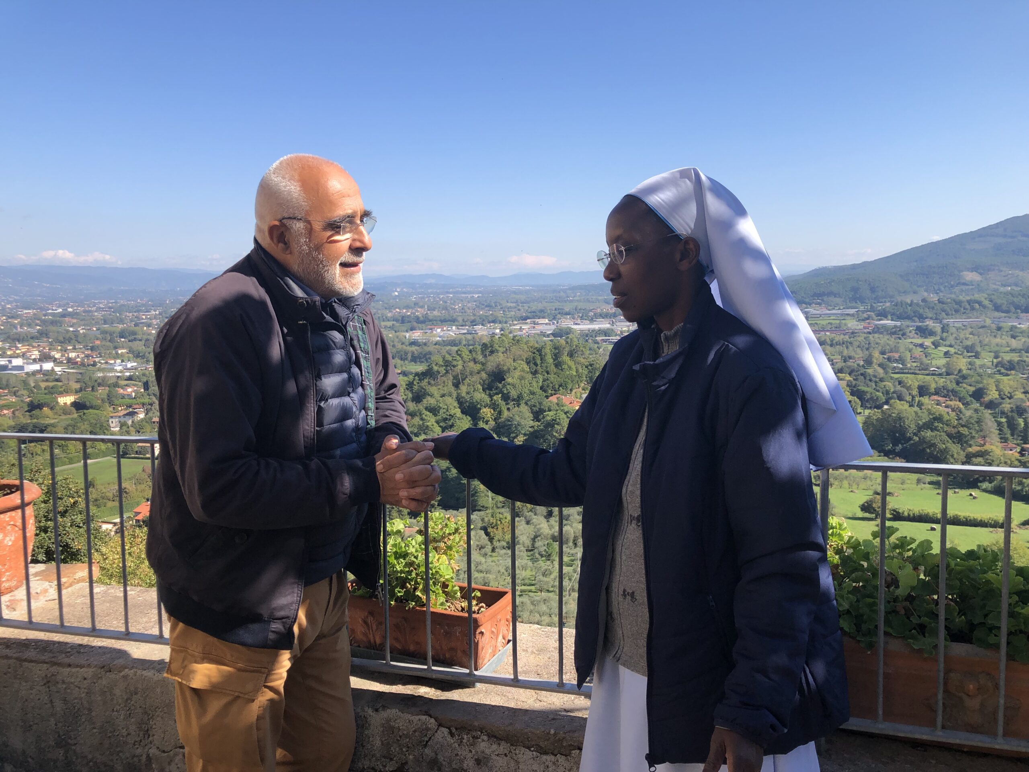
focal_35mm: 28
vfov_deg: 49.7
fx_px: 832
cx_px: 514
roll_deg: +2.5
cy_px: 386
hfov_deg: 63.4
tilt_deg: -7.0
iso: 20
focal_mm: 3.99
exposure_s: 1/1297
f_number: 1.8
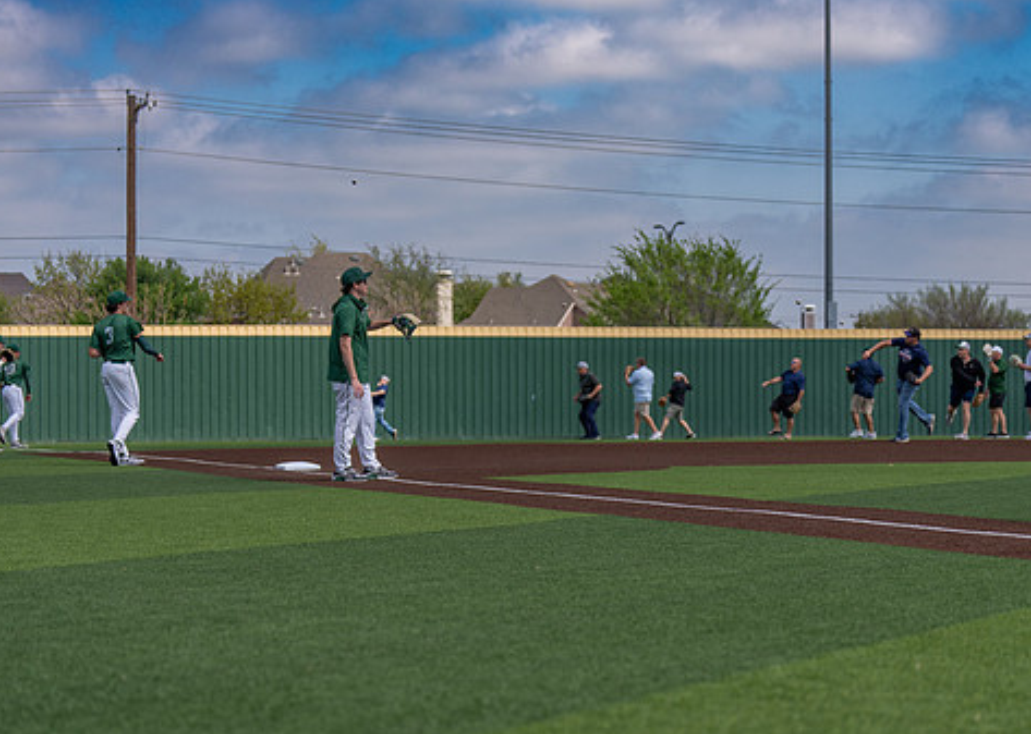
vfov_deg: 14.7
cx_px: 609
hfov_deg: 20.6
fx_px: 2838
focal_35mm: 97
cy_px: 427
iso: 125
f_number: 2.8
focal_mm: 70
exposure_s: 1/2500
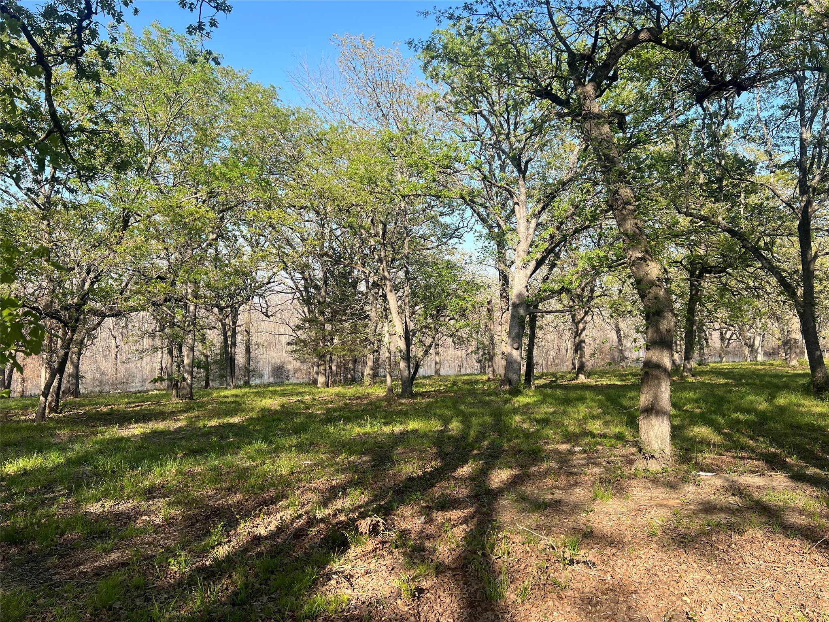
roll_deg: +0.2
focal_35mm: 26
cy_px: 311
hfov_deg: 67.3
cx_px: 414
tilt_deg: +0.2
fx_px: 623
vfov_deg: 53.1
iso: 50
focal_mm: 5.7
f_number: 1.5
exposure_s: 1/1412
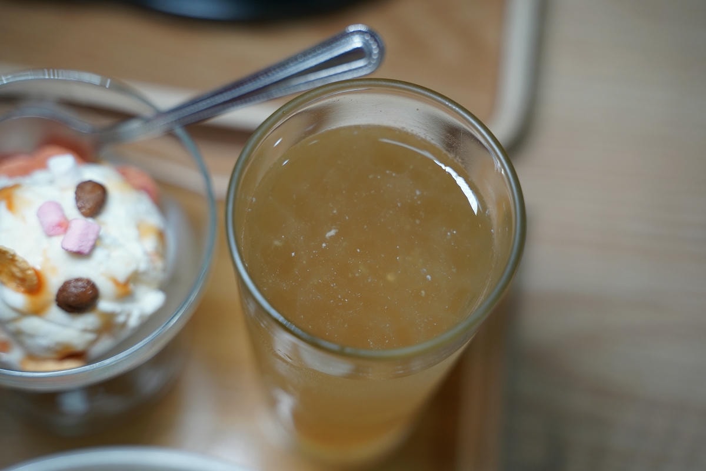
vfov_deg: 18.2
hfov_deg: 27.0
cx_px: 353
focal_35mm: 75
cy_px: 236
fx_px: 1471
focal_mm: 75
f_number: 4
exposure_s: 1/80
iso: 320
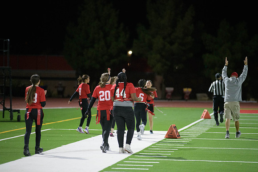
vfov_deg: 6.9
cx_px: 129
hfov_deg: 10.3
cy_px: 86
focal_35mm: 200
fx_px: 1434
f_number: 2.8
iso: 7200
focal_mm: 200
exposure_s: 1/640
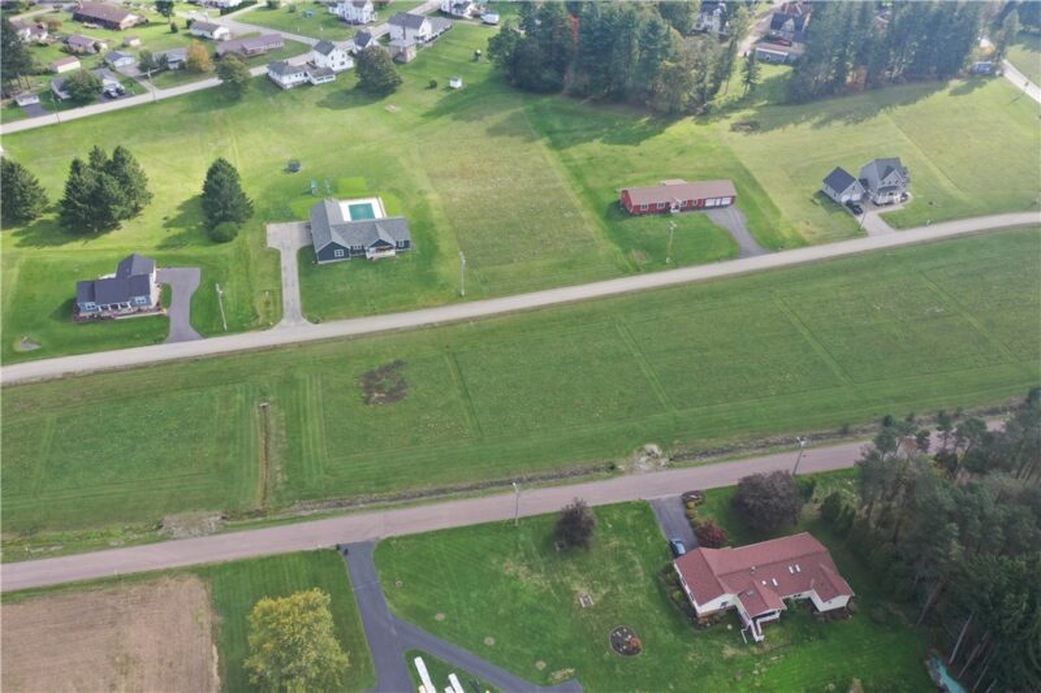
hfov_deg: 65.5
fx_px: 809
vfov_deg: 46.4
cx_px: 520
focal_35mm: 28
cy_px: 346
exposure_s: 1/80
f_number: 7.1
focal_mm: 10.26
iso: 100
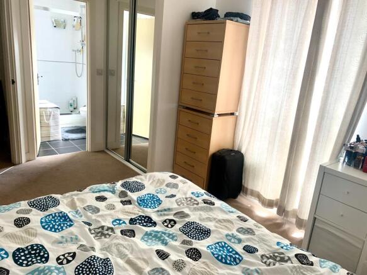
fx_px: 276
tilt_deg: -15.7
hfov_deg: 67.3
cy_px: 138
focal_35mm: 26
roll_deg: -5.4
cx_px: 184
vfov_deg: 53.0
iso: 80
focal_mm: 4.25
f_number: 1.8
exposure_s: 1/121
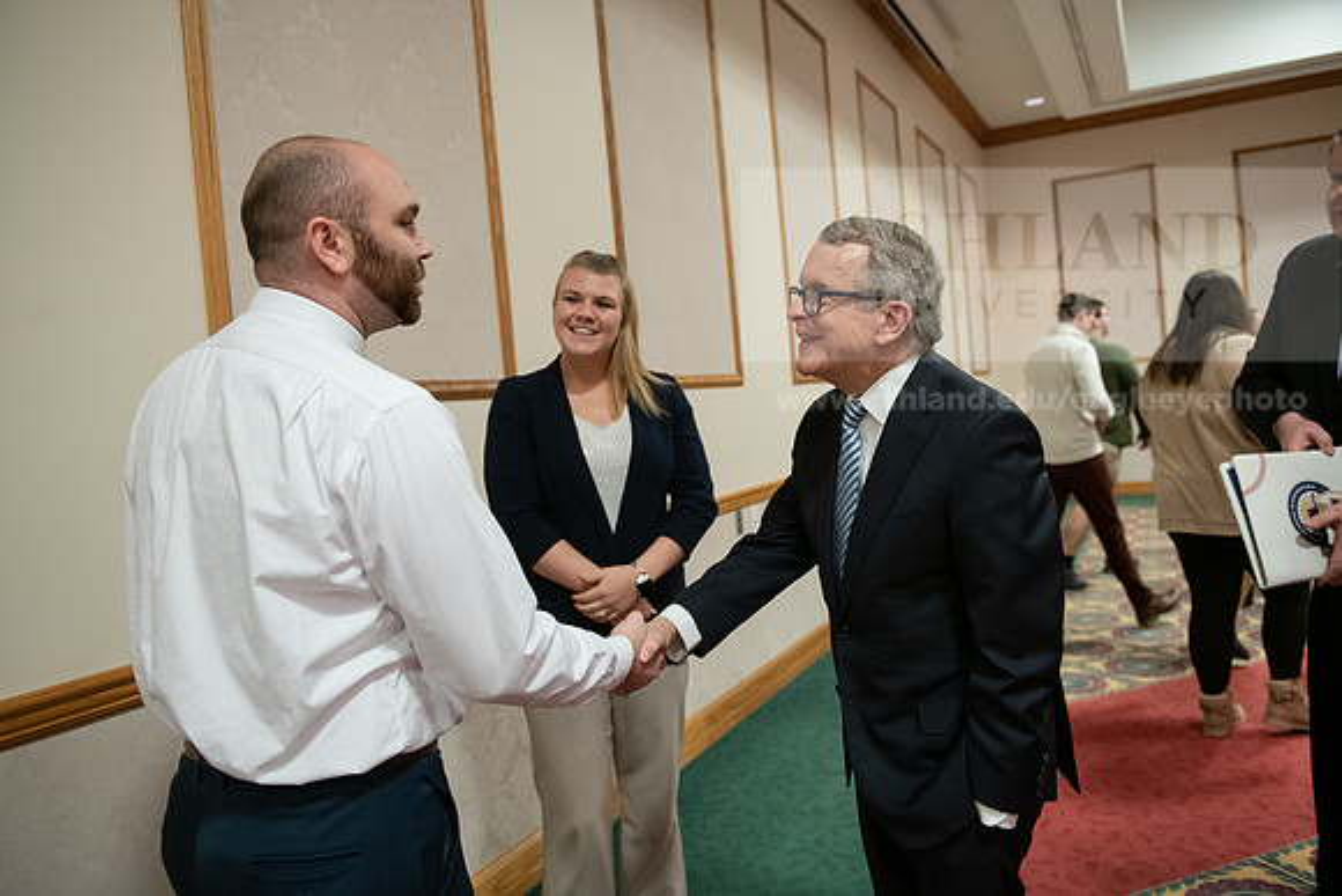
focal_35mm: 27
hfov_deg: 67.4
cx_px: 671
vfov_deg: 48.0
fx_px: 1007
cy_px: 448
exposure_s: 1/200
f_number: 3.2
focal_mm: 27
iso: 2500
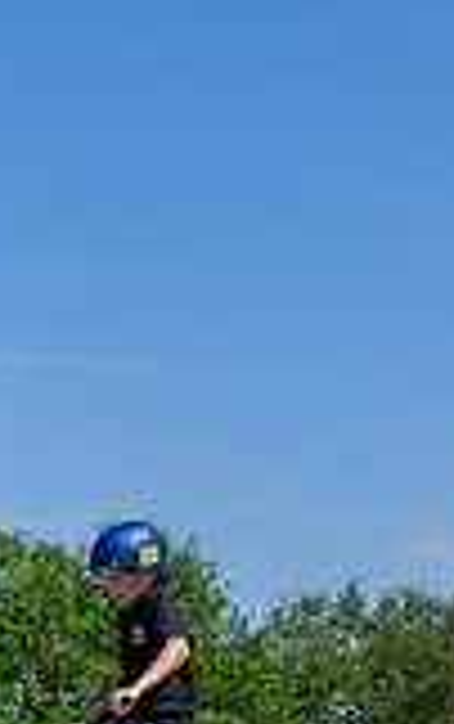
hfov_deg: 13.0
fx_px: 1955
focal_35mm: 99
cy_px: 857
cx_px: 526
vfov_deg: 19.8
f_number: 11
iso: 200
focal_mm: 18
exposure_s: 1/500
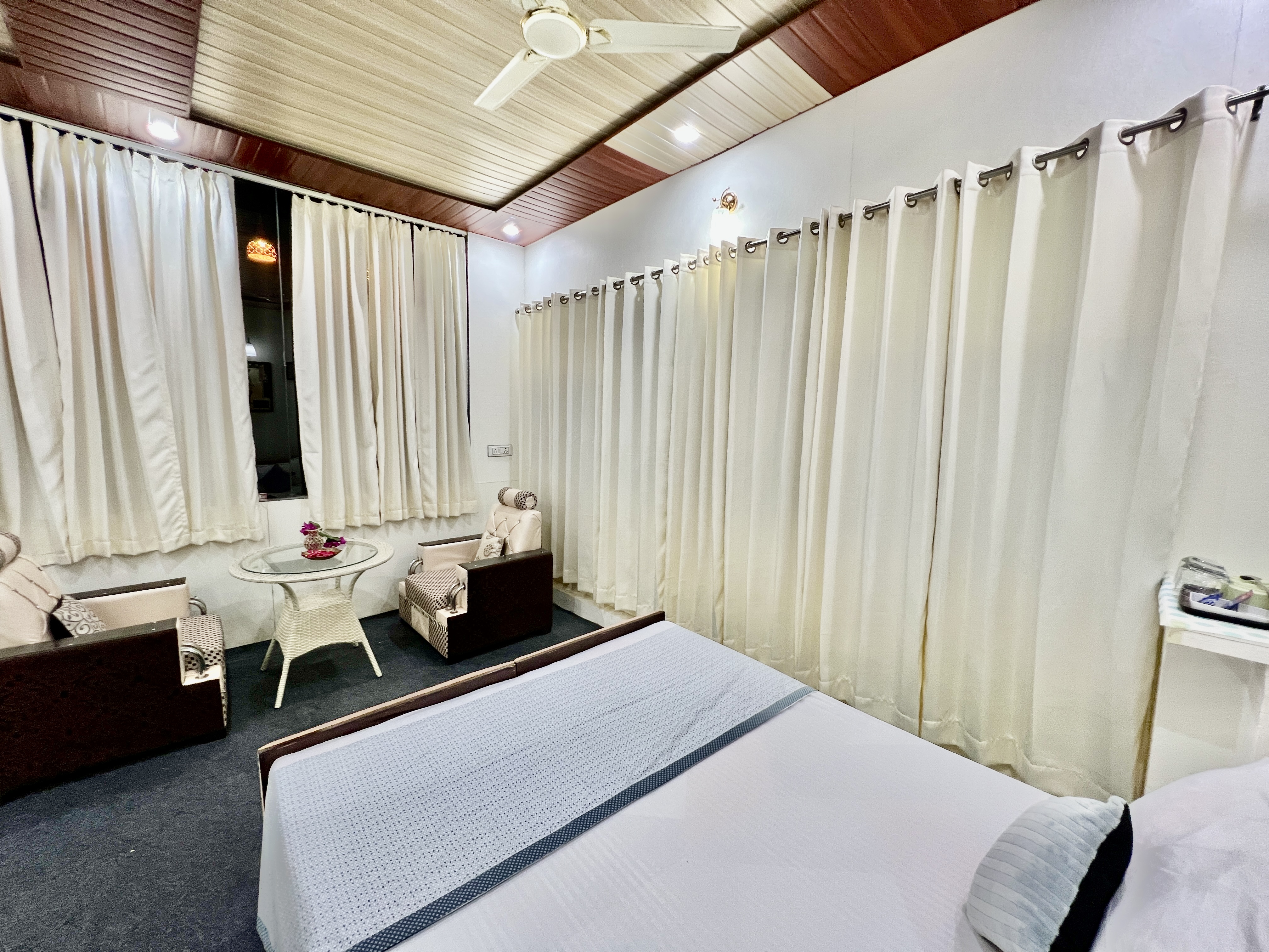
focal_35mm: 13
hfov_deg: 106.2
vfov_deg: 89.9
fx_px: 477
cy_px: 476
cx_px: 634
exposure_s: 1/50
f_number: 1.8
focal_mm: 1.57
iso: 125
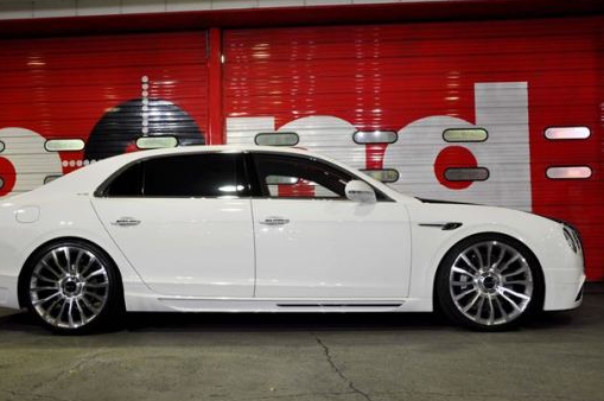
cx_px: 266
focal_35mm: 38
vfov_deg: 35.0
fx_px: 637
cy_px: 203
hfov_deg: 50.6
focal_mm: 22
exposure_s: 1/20
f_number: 4.5
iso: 400
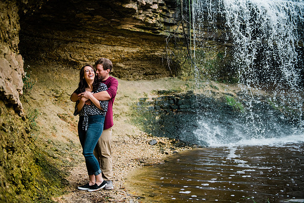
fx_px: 321
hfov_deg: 50.7
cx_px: 152
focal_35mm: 38
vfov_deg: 35.1
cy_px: 102
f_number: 2.8
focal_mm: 38
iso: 400
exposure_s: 1/500
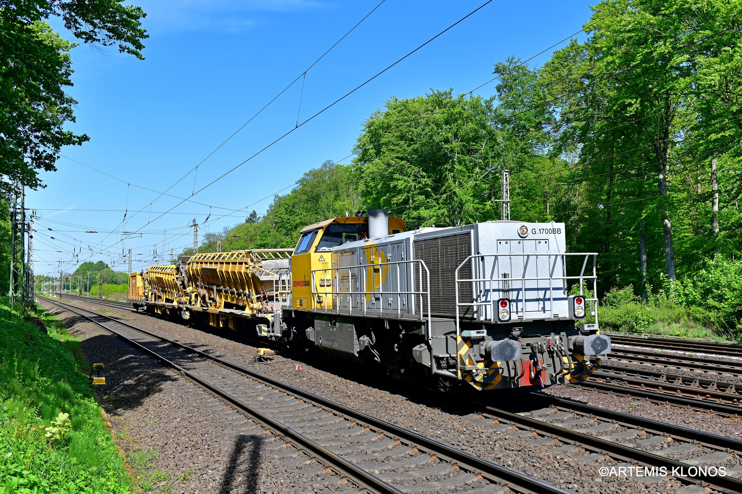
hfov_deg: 53.1
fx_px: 742
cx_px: 371
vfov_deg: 36.9
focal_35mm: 36
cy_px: 247
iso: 400
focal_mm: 36
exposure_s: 1/1000
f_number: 7.1
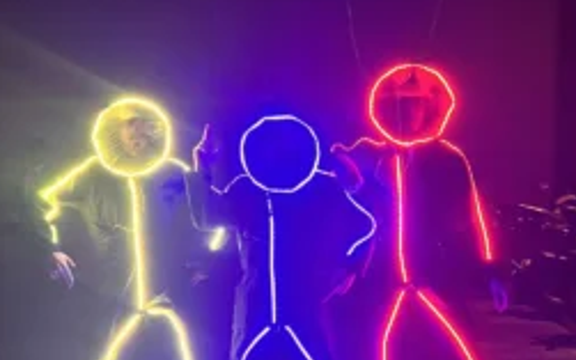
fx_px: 691
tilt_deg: -2.8
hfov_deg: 45.3
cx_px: 278
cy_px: 195
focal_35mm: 44
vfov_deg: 29.2
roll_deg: +0.0
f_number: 1.5
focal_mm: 5.7
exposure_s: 1/33
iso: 500
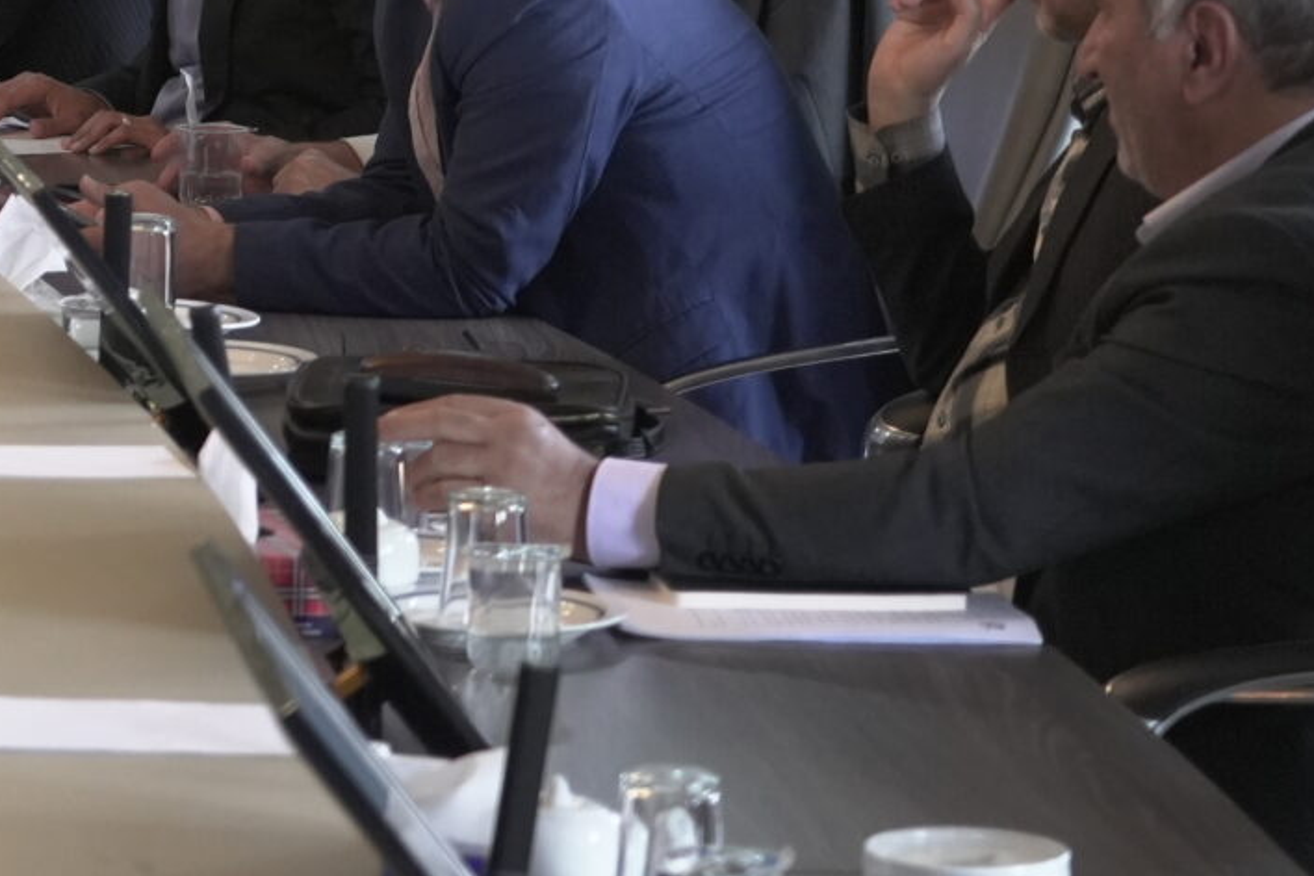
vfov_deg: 6.8
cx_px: -874
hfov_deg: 9.9
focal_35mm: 199
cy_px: -213
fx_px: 7263
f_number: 4
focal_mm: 55
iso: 2500
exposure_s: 1/125
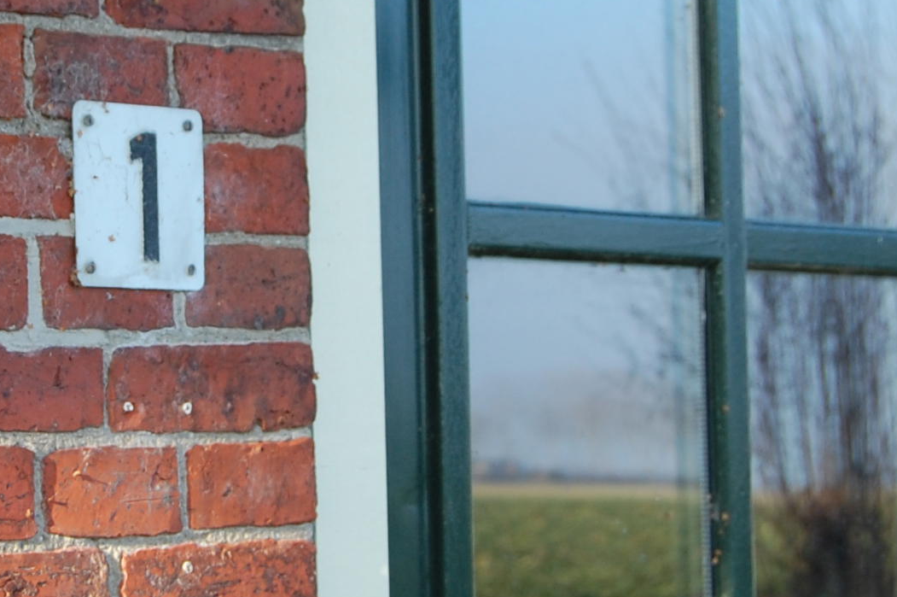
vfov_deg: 9.4
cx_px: 144
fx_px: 3635
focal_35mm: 146
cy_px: 261
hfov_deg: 14.0
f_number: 5.6
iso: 220
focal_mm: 34
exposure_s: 1/125
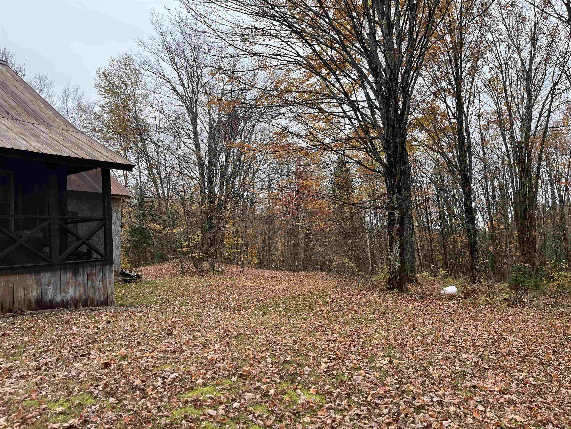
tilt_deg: +4.4
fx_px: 429
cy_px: 214
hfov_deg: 67.3
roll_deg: +2.5
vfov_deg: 53.1
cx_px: 286
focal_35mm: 26
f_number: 1.6
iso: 50
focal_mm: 5.1
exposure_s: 1/951
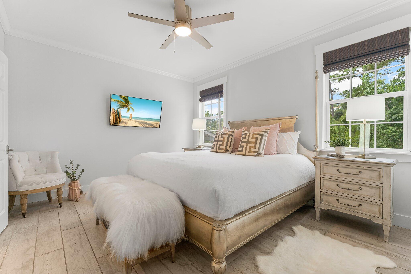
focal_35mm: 15
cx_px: 206
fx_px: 176
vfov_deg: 75.9
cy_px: 137
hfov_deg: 98.9
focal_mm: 15.4
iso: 400
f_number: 9
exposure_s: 1/40
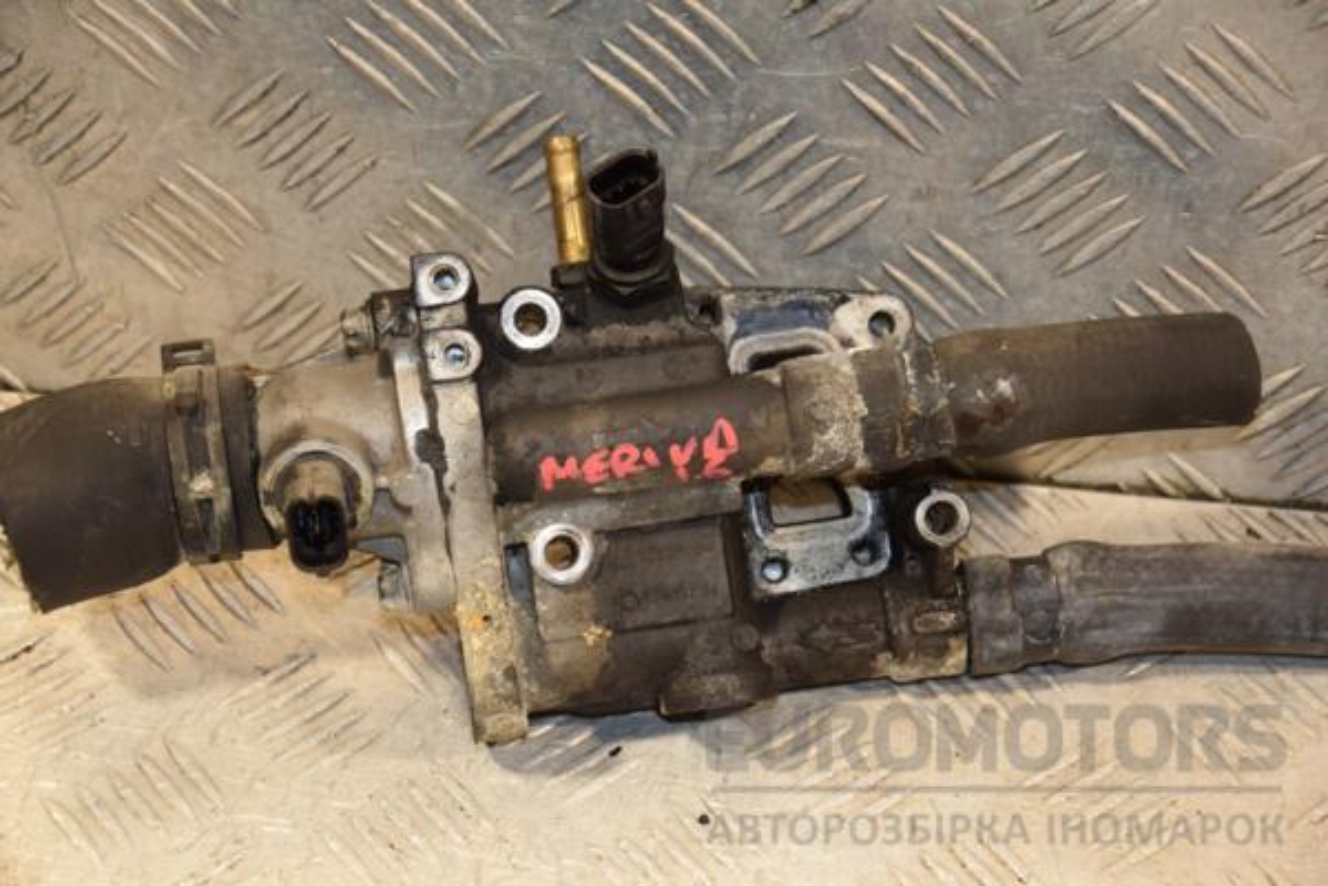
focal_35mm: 112
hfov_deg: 18.2
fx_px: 4150
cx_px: 664
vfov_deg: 12.2
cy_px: 443
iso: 800
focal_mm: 75
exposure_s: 1/160
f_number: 5.3
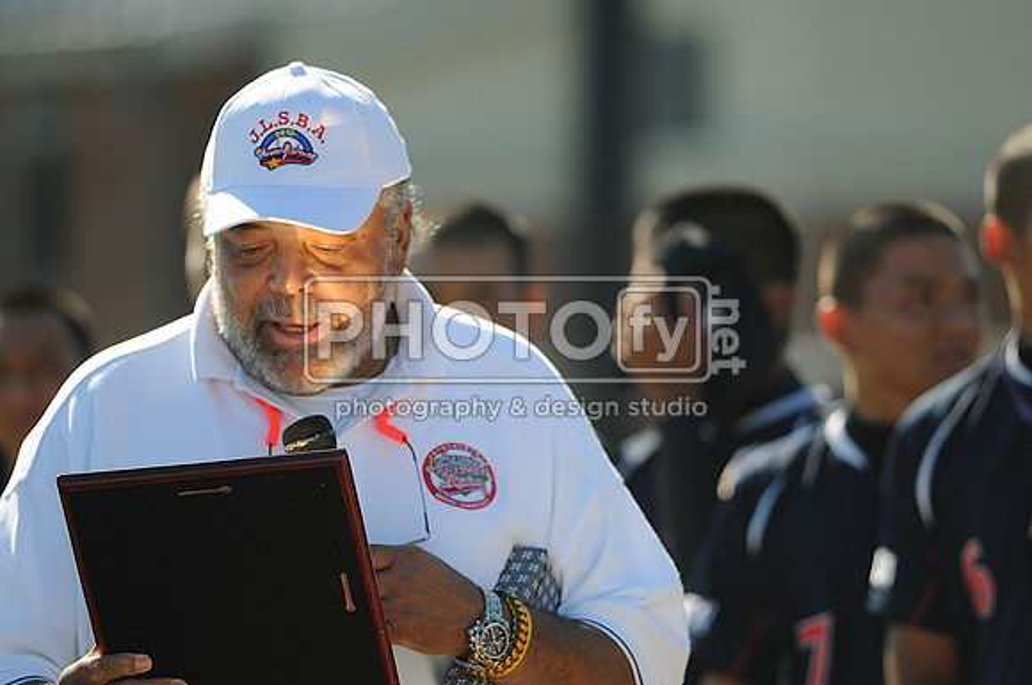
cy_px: 342
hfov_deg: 4.6
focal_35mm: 450
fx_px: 12882
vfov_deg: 3.0
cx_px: 516
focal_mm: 300
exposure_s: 1/1000
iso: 200
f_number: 4
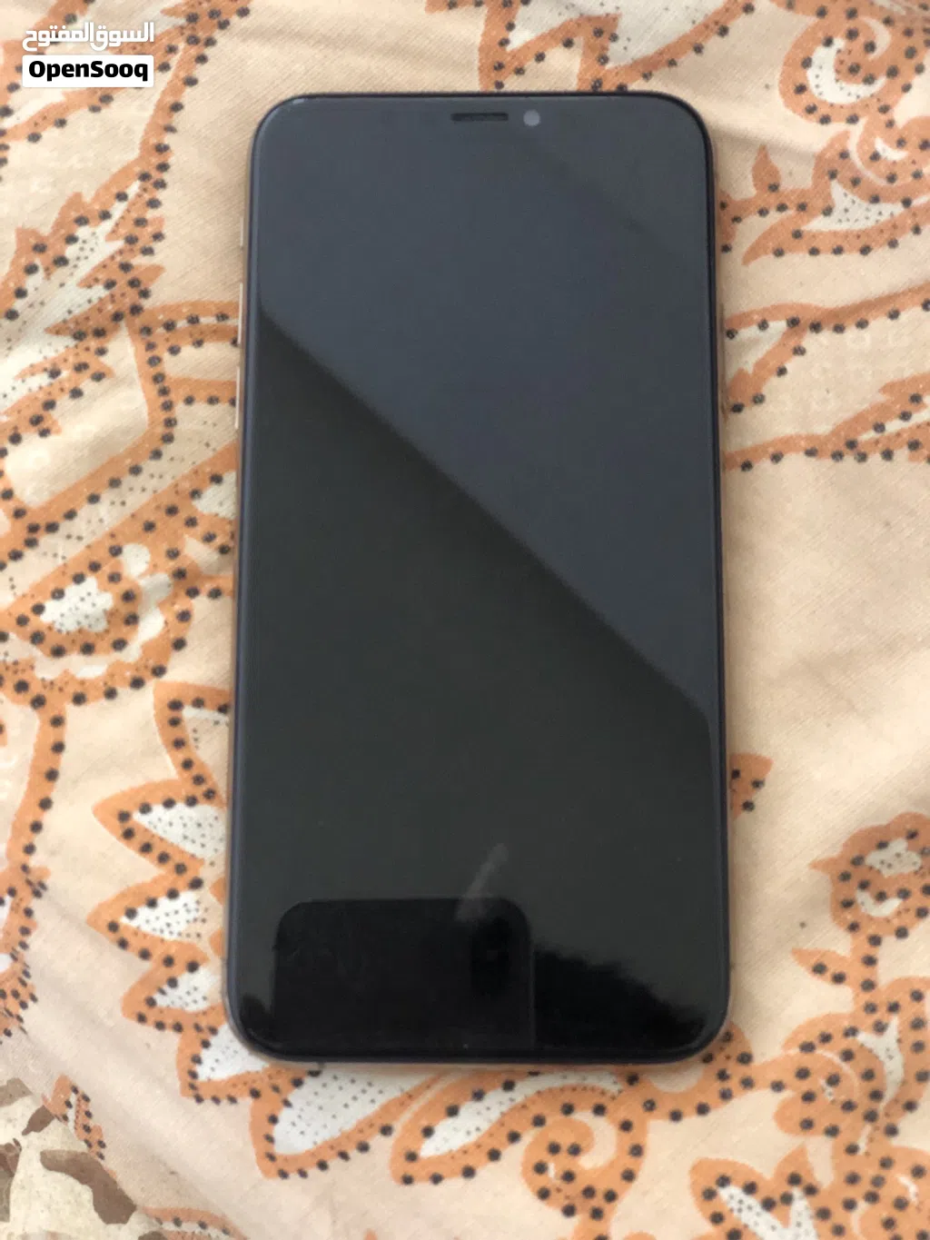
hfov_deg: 28.0
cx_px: 465
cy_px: 620
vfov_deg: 36.8
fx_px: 1862
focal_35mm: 52
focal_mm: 6
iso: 160
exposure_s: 1/24
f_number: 2.4
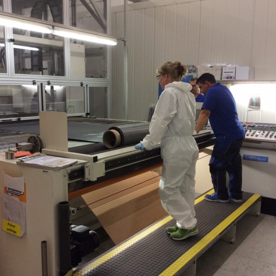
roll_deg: +0.6
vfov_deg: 43.9
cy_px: 138
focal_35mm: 38
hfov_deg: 43.9
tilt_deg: -8.6
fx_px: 343
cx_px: 139
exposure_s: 1/24
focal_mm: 3.3
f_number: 2.4
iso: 80
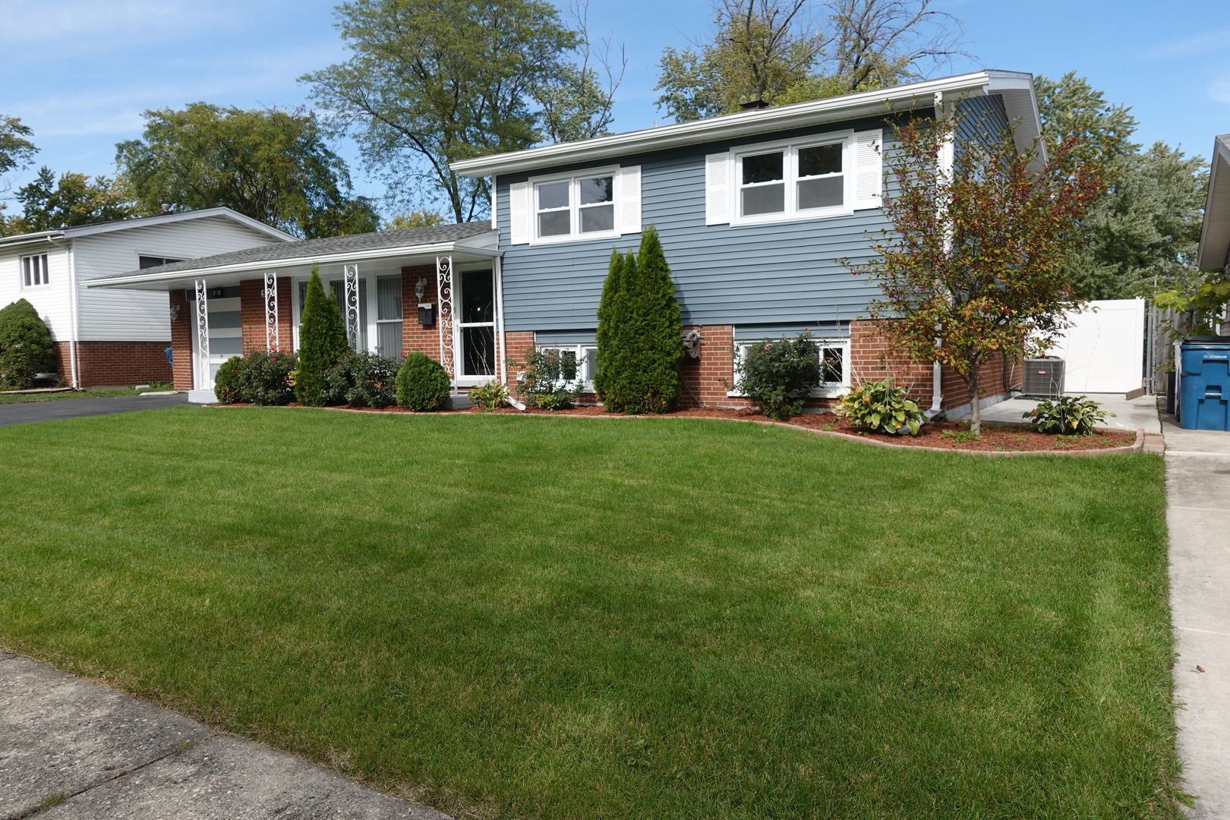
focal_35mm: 24
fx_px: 820
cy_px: 410
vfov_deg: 53.1
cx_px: 615
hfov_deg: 73.7
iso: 125
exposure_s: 1/640
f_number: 4
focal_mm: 8.8
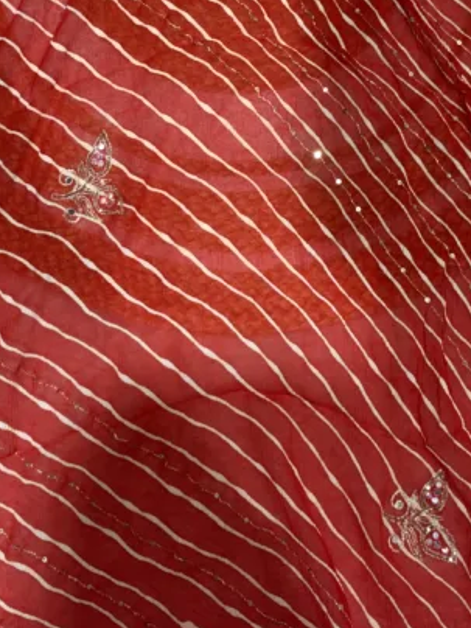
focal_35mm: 58
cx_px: 227
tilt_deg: -76.7
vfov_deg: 32.1
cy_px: 100
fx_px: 1052
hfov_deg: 25.2
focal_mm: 5.96
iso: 64
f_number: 1.6
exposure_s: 1/100
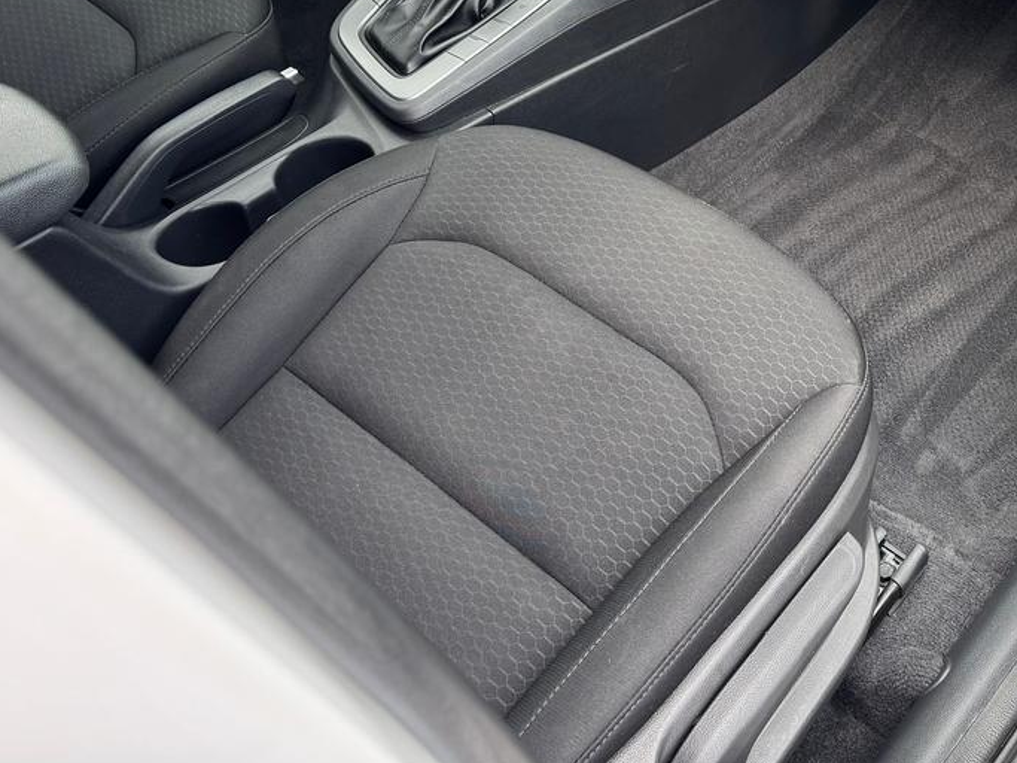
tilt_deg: -37.5
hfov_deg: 40.9
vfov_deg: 30.5
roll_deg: +1.2
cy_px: 55
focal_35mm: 45
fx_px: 1322
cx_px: 759
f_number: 1.78
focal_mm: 6.76
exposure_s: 1/134
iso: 64
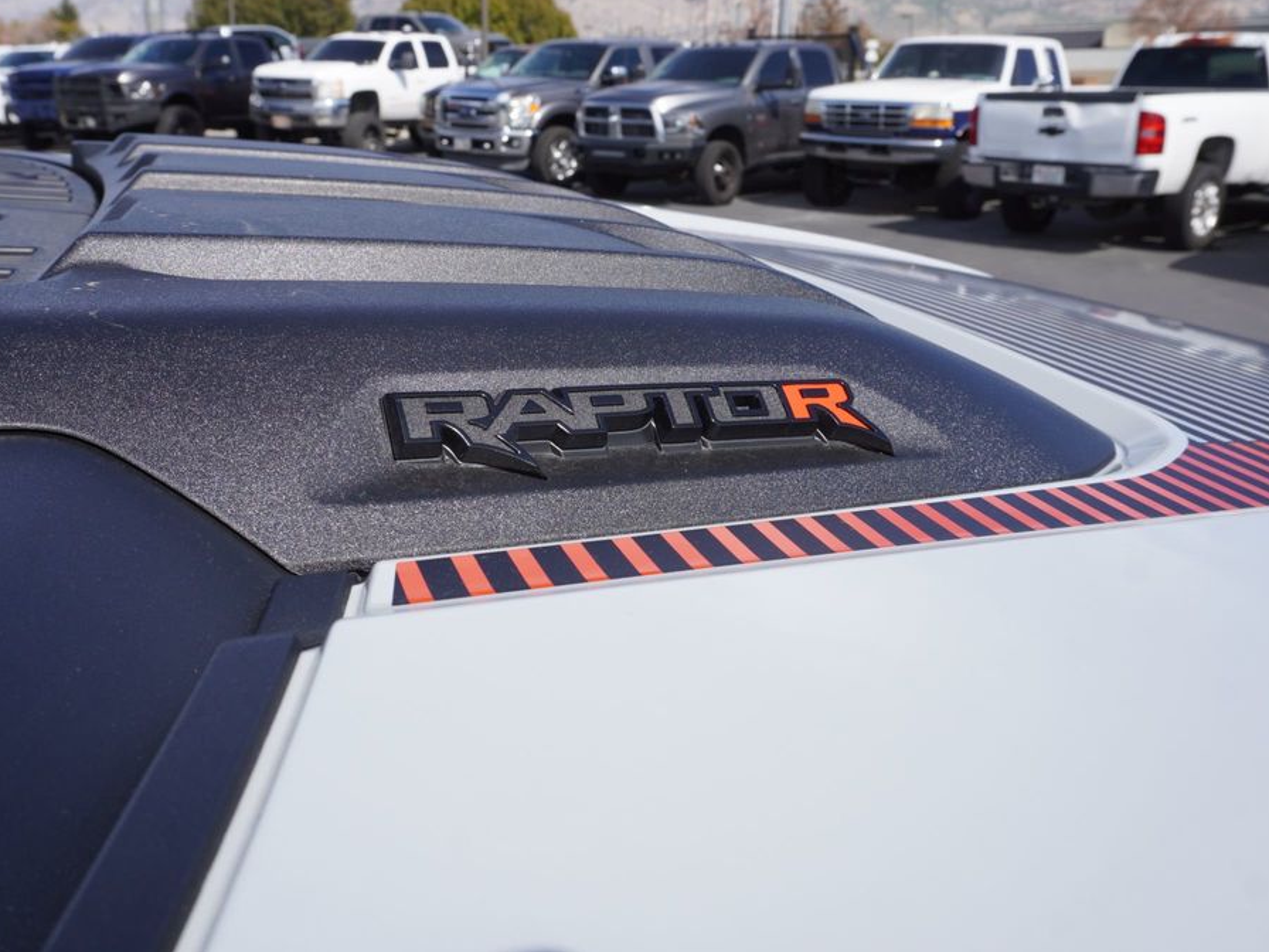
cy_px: 470
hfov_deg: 55.3
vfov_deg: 42.9
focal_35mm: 33
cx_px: 599
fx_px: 1210
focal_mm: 20
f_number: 9
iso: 100
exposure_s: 1/125
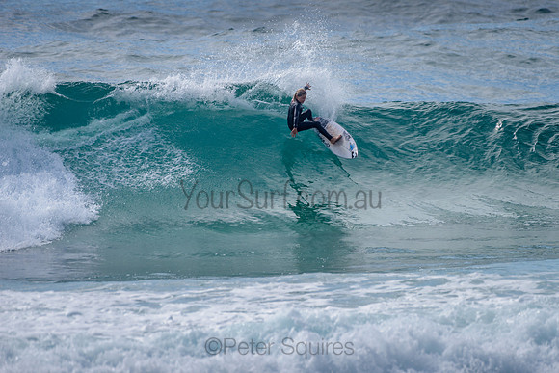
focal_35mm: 613
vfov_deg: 2.2
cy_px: 159
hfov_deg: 3.4
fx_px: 9523
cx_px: 343
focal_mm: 500
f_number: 5.6
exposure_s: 1/2000
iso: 160
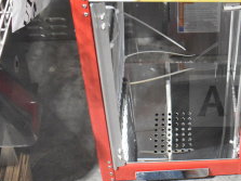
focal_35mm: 79
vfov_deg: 18.5
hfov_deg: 22.3
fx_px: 550
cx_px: 310
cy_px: 41
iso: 6400
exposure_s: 1/125
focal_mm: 20
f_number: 5.6
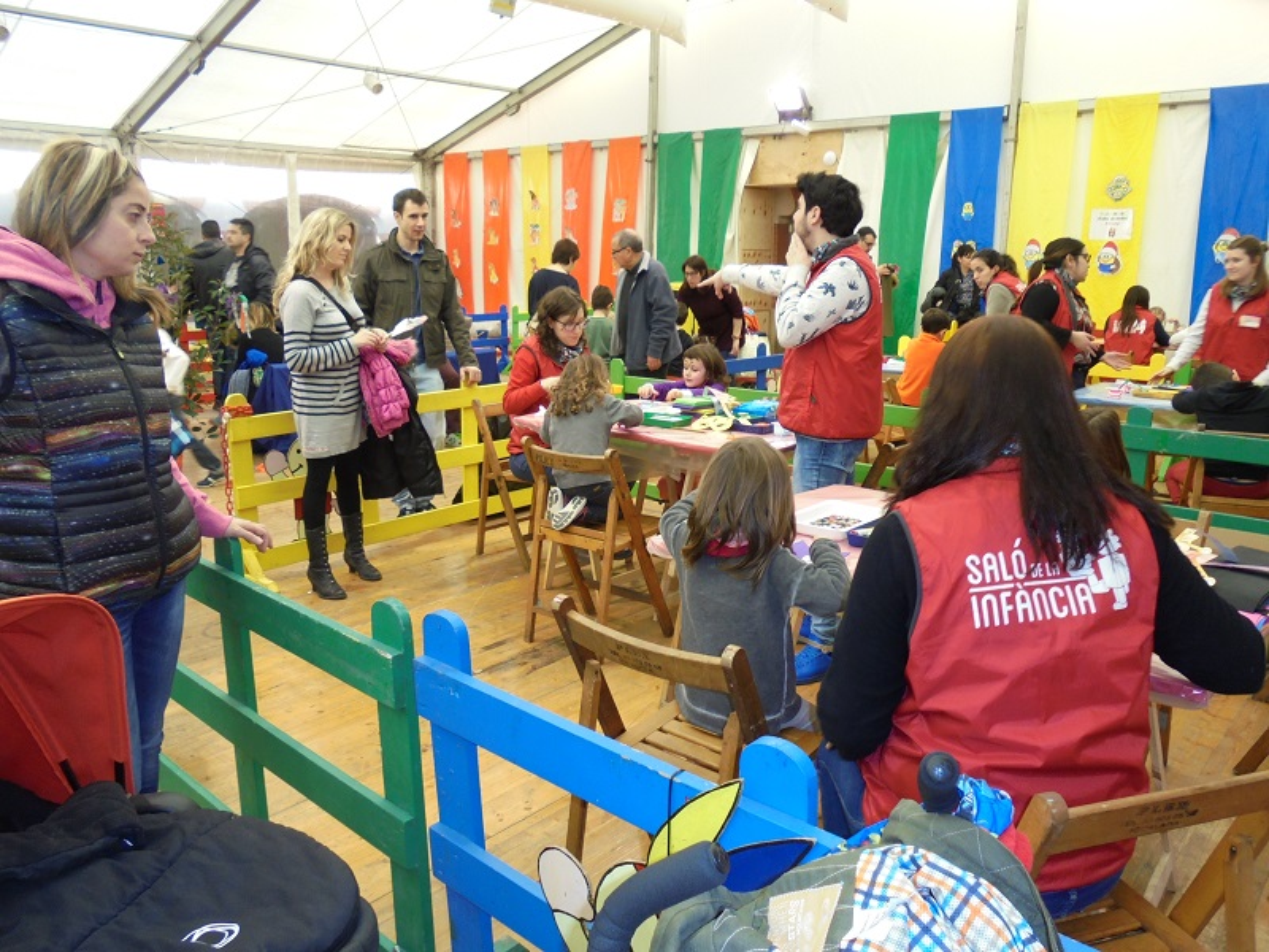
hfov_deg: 67.3
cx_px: 634
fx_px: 953
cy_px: 476
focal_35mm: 26
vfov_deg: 53.1
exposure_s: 1/30
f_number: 3.5
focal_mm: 4.6
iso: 100
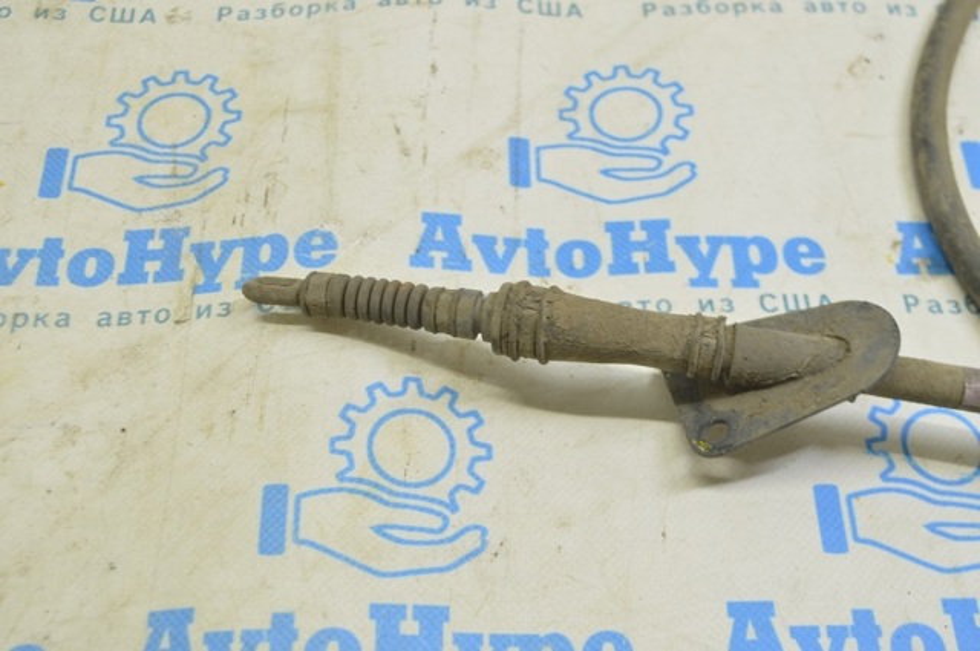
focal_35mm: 48
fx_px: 1305
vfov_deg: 28.0
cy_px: 326
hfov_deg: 41.2
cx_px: 490
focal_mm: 32
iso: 400
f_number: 5.6
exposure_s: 1/20
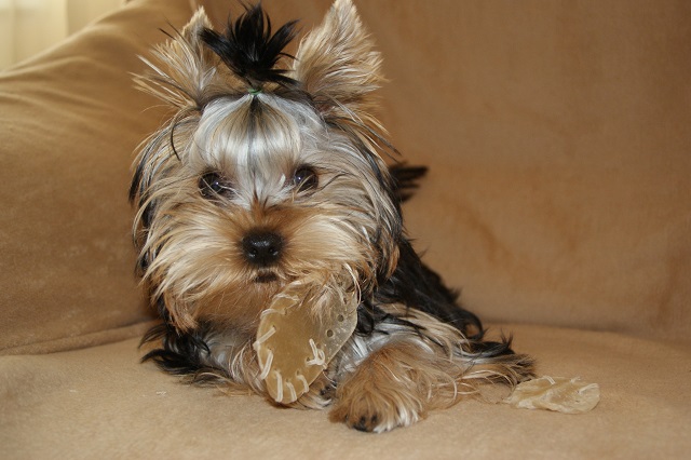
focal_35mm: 45
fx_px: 863
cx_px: 346
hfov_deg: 43.6
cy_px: 230
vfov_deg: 29.8
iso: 400
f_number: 5.6
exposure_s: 1/60
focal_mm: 30
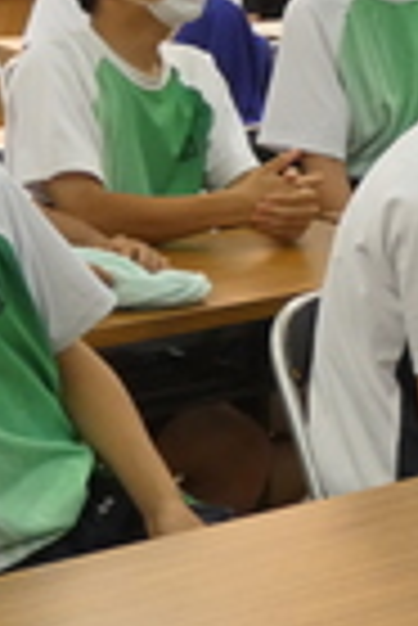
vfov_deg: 13.3
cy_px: 221
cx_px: 508
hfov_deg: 8.8
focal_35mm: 154
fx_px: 2675
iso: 320
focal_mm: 7.8
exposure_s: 1/80
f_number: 3.7
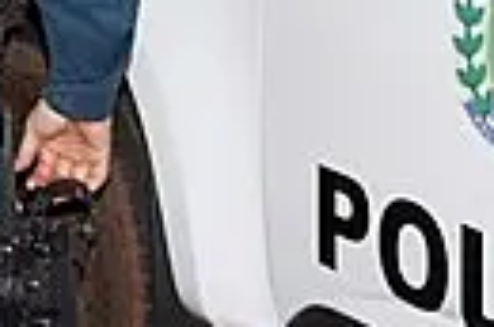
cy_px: -262
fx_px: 1821
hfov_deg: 14.6
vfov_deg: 9.7
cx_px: -213
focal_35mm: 133
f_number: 3.5
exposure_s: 1/60
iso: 1600
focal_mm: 18
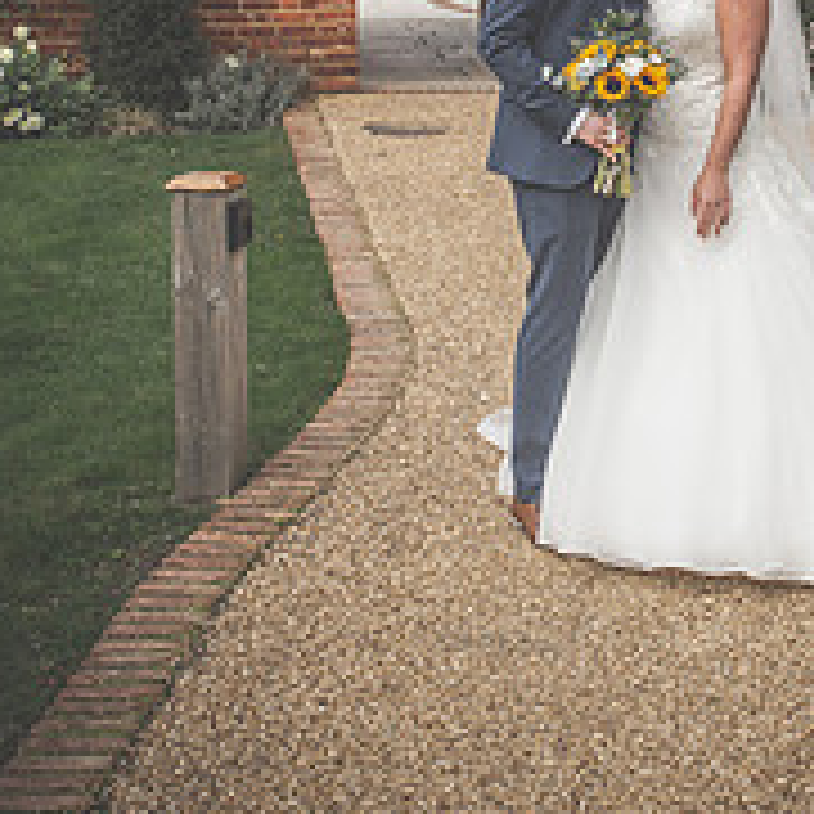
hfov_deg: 23.0
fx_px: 1969
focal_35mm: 74
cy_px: -13
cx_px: 668
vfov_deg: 22.4
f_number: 8
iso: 200
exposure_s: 1/100
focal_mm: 35
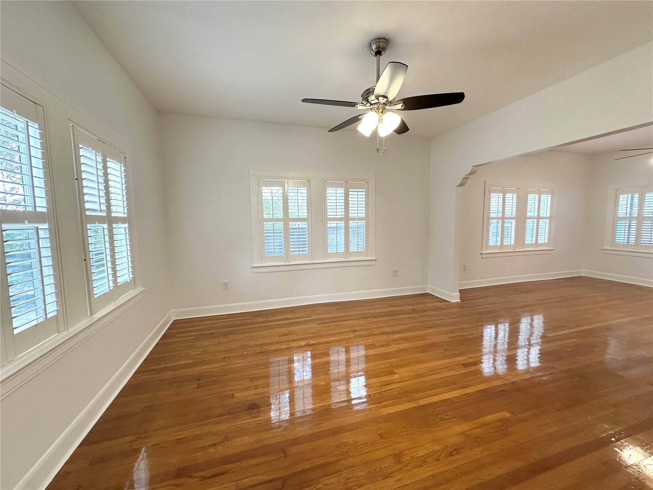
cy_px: 245
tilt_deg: -5.0
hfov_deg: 102.1
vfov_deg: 85.7
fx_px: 264
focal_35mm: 14
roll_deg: +0.1
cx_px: 326
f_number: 2.2
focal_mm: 2.22
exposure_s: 1/120
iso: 160
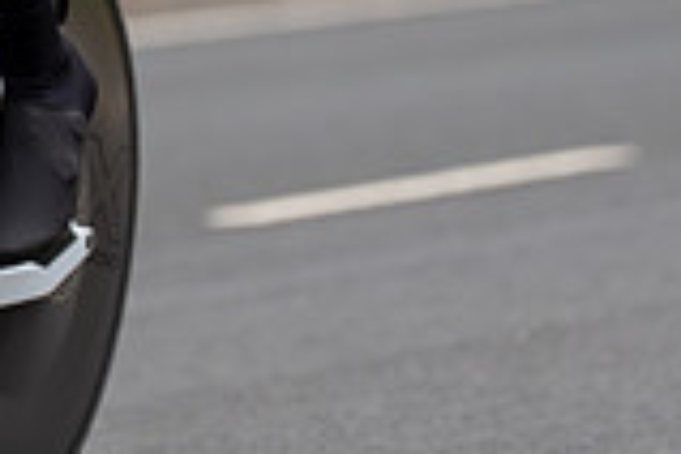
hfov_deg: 3.5
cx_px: -214
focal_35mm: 585
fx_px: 11065
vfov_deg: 2.3
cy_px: -362
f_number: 3.2
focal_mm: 160
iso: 200
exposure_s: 1/1250
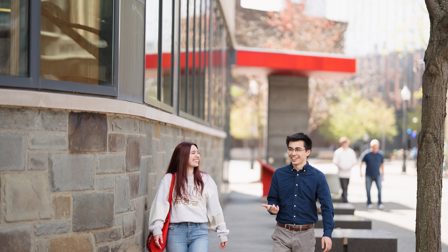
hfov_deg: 23.7
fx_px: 1069
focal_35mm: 90
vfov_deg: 13.4
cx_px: 222
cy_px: 146
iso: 100
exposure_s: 1/1000
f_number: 1.4
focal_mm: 85
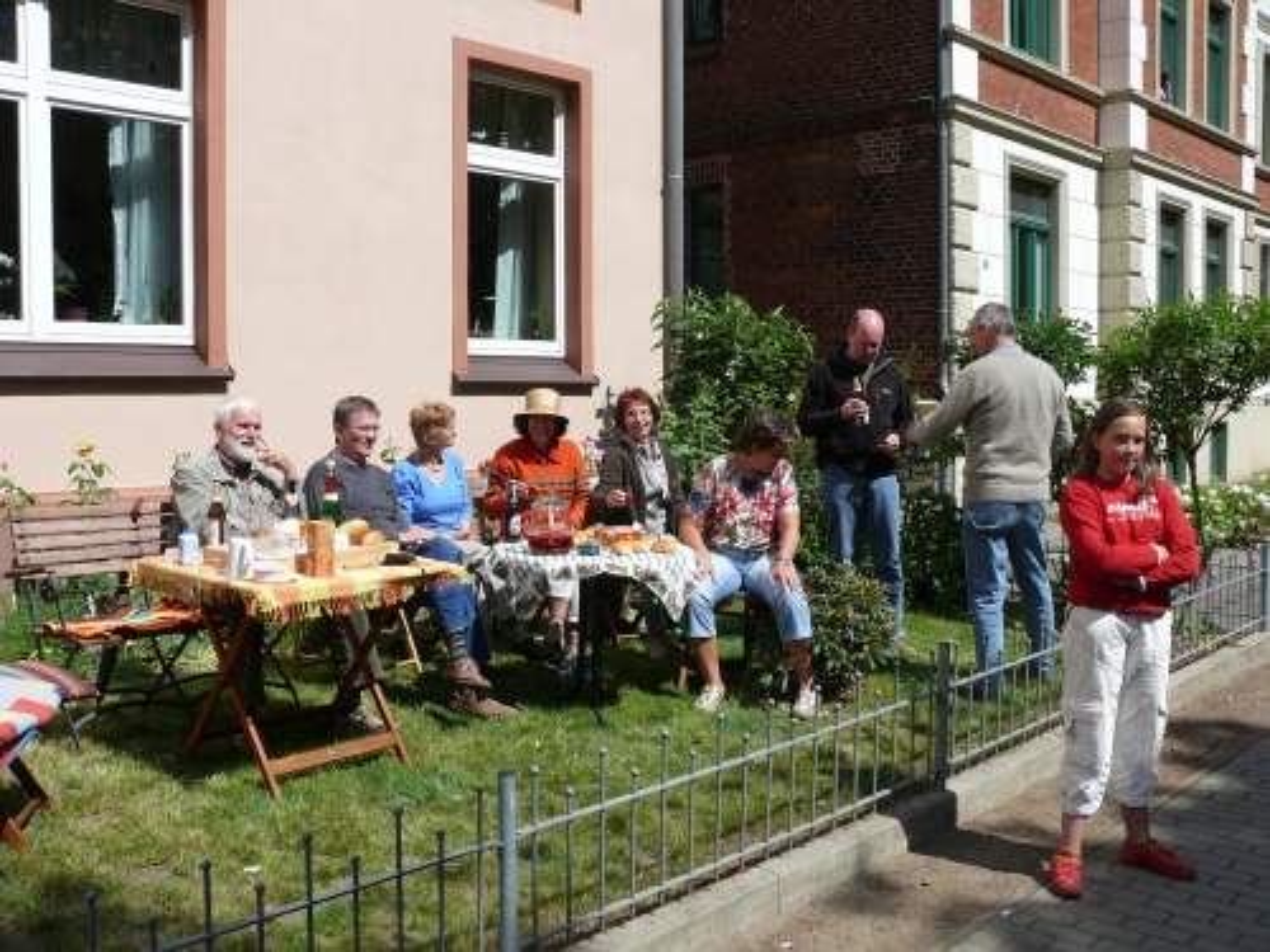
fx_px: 1284
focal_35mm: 35
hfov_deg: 52.6
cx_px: 635
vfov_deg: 40.7
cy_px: 476
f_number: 4.5
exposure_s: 1/800
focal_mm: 7.4
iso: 100
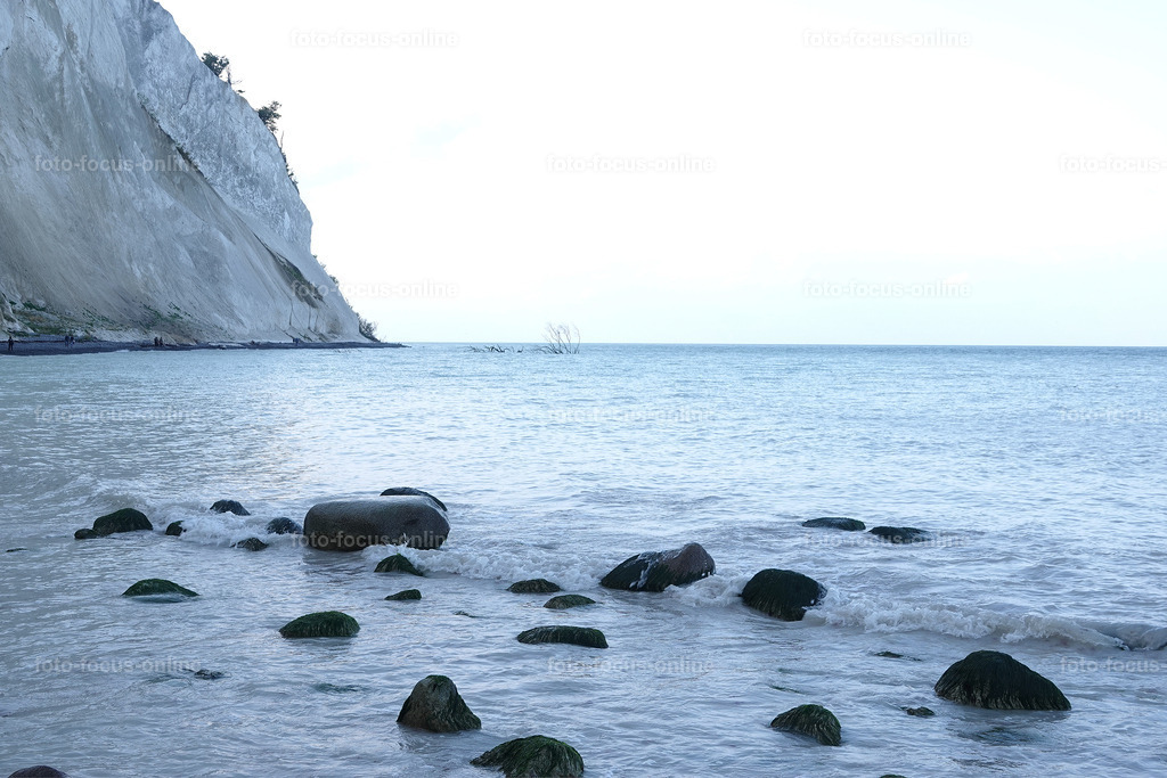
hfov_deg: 41.1
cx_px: 584
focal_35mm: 48
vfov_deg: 28.1
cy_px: 389
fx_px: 1556
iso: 64
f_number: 4
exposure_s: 1/125
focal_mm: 17.55
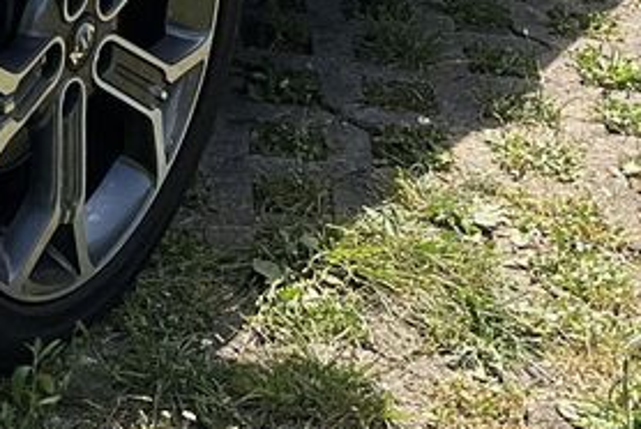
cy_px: -307
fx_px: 2317
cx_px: -189
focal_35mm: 130
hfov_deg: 15.0
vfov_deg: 10.1
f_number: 1.8
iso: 25
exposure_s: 1/2058
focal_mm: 3
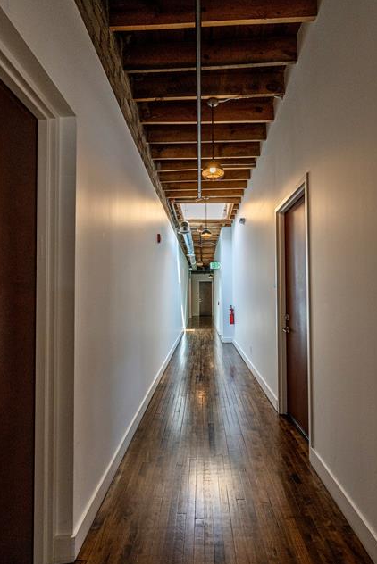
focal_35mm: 17
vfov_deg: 93.2
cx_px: 196
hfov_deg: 70.5
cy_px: 284
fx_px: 267
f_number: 6.3
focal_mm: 14
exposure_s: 1/80
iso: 1600
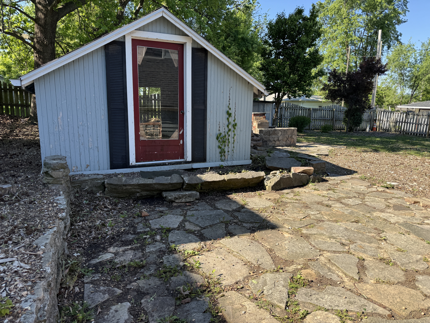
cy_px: 162
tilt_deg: -10.0
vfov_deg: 56.8
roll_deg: -1.7
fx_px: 298
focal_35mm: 24
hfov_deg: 71.6
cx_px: 215
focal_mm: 6.76
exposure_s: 1/1314
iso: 80
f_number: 1.78
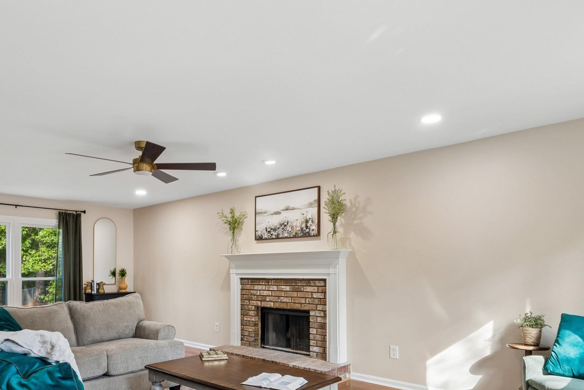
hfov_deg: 71.3
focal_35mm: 25
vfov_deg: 50.1
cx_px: 261
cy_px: 268
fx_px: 406
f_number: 13
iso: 500
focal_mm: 16
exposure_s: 1/15
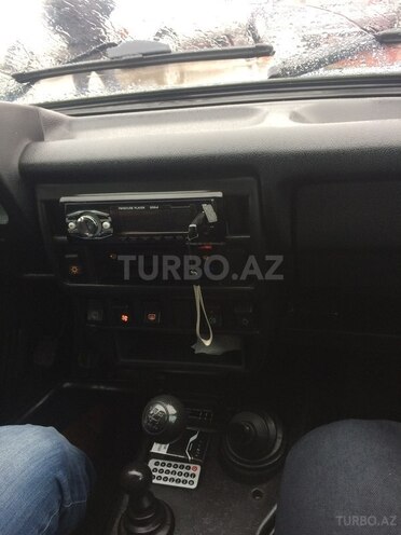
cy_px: 268
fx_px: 448
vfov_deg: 61.7
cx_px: 200
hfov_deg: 48.2
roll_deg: +8.5
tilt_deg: -34.0
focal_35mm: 29
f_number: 2.2
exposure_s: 1/33
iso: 50
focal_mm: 4.15
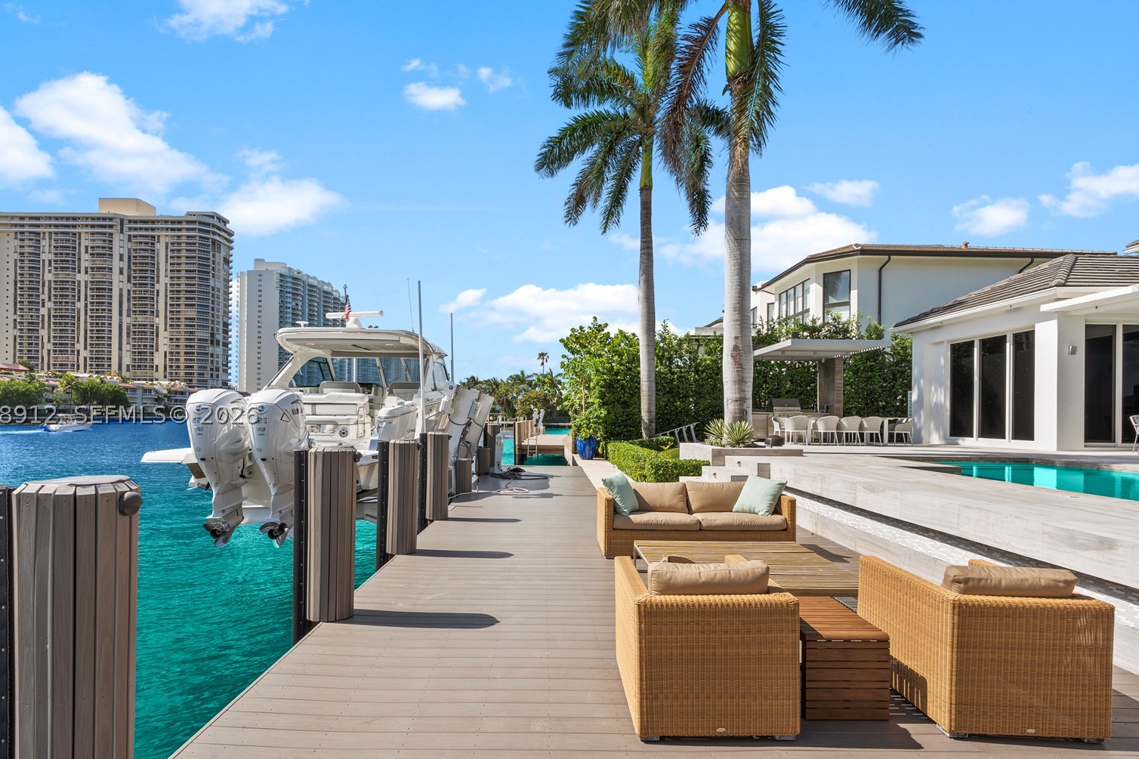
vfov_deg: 67.2
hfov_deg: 90.0
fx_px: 569
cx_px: 556
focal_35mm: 18
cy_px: 413
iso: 50
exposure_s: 1/30
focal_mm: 16
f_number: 9
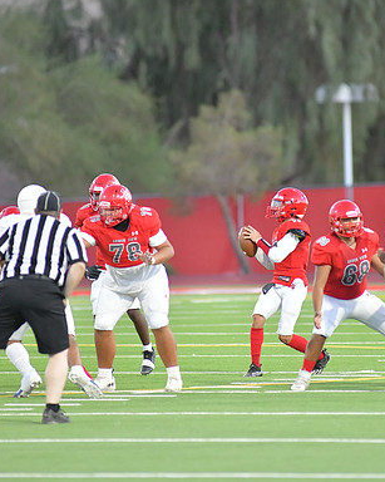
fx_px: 6056
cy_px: 240
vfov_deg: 4.6
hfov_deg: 3.6
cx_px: 256
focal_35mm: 425
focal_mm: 300
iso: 7200
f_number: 3.5
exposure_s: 1/1250
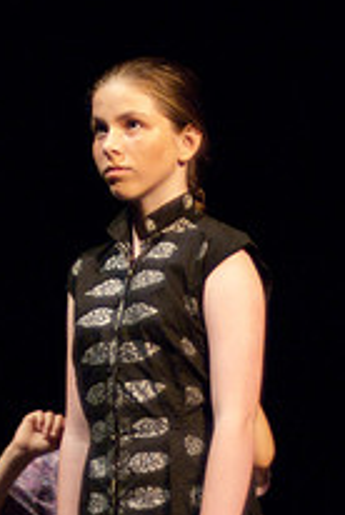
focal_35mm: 203
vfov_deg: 10.0
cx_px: 181
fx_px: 2908
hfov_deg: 6.8
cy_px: 522
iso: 1600
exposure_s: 1/160
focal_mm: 62
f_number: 2.8
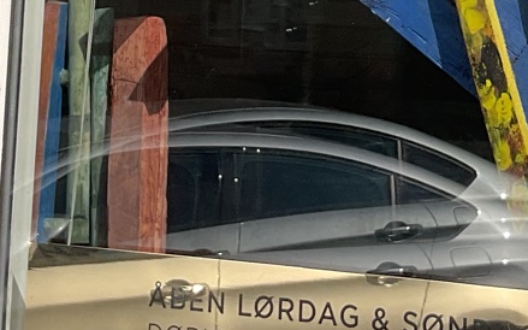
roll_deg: -1.0
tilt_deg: +7.1
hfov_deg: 16.4
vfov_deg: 9.8
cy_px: -263
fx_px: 1812
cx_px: 458
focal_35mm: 126
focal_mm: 3
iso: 16
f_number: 1.8
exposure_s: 1/1577
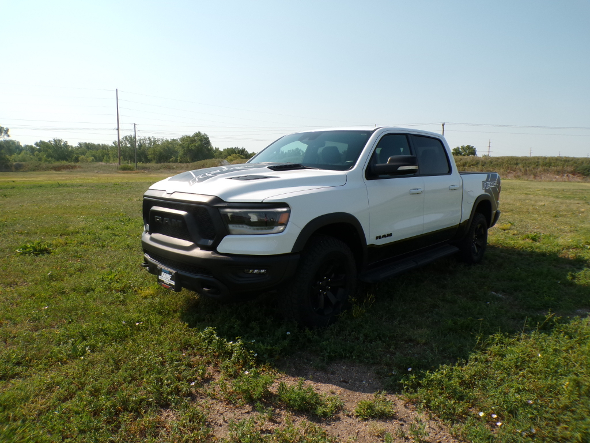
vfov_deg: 56.8
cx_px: 295
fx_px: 409
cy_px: 222
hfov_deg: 71.6
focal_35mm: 24
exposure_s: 1/750
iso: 100
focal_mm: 4.3
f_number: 4.4
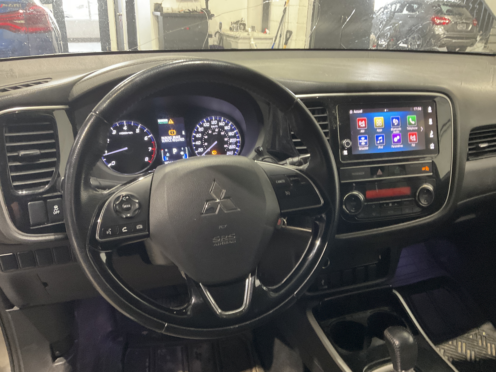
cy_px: 186
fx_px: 416
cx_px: 248
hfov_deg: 61.7
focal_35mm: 29
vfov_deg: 48.2
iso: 250
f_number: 1.8
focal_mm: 3
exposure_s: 1/30
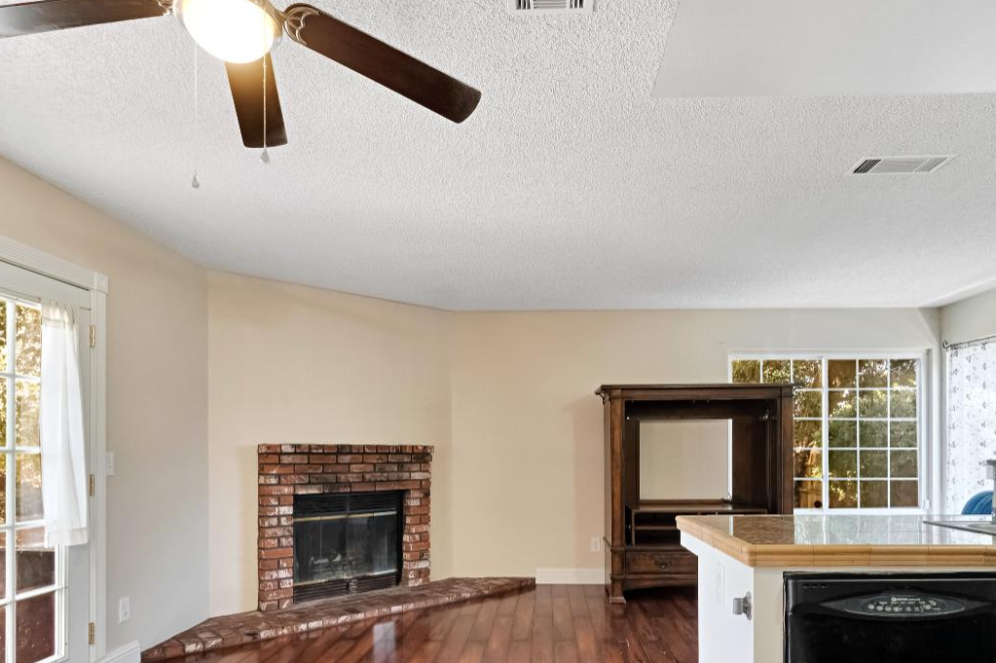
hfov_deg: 78.6
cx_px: 523
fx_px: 608
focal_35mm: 22
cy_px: 458
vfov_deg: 55.6
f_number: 8
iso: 400
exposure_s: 1/6
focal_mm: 10
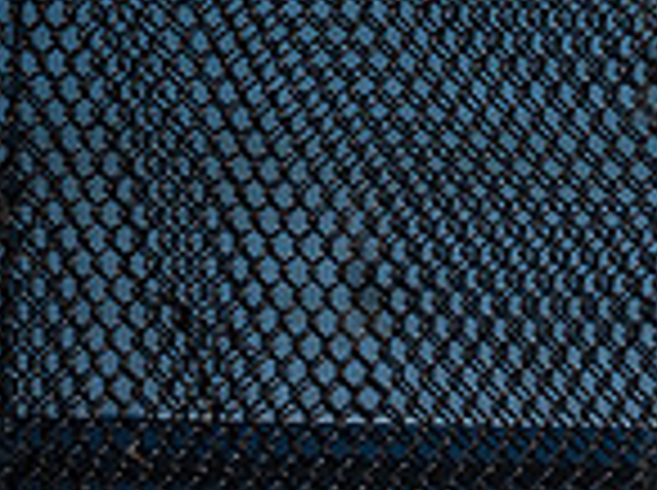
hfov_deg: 3.2
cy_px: 124
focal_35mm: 614
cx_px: 981
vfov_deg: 2.4
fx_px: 11634
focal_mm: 133
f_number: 4.5
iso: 64
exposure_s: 1/800
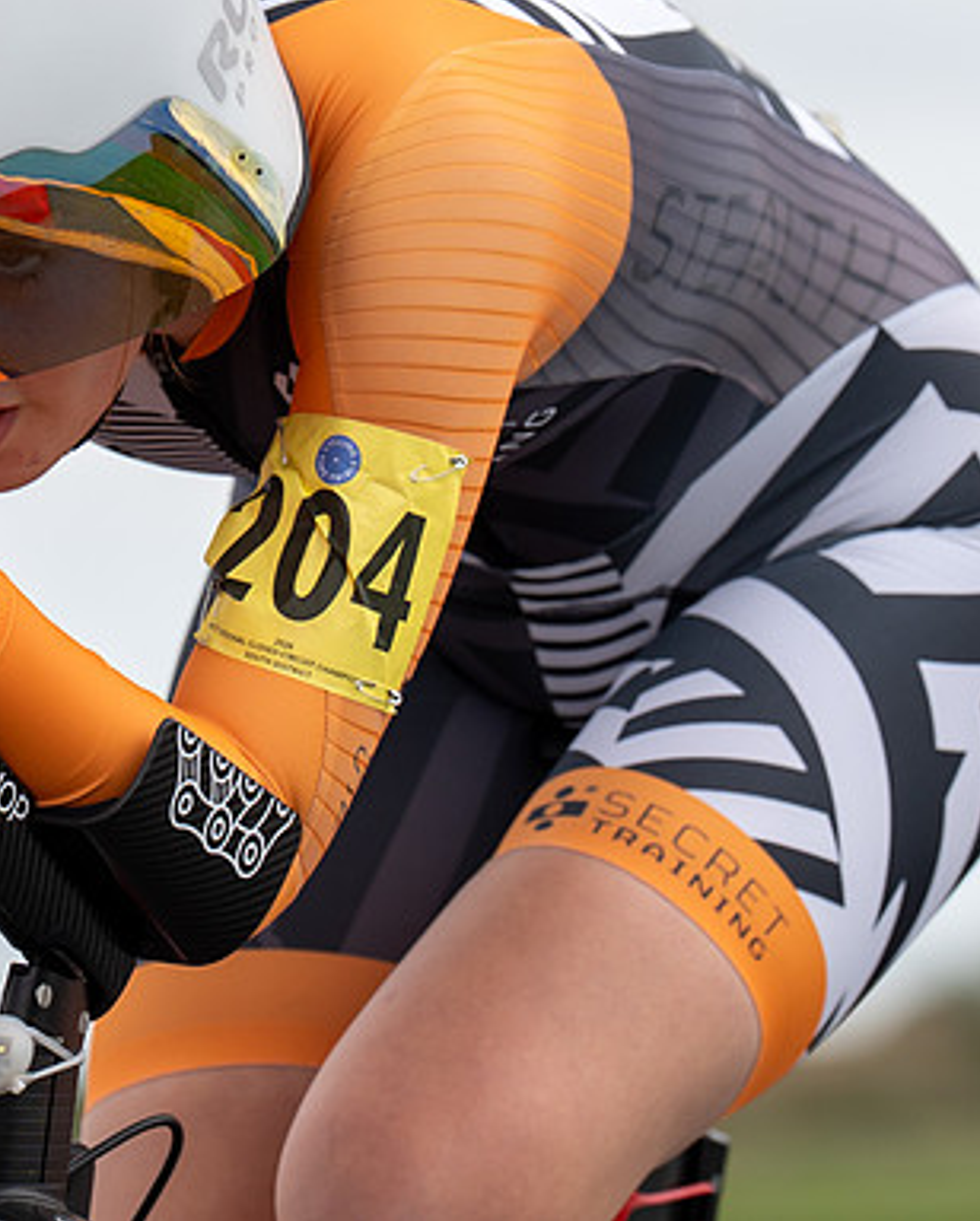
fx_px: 19149
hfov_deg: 2.9
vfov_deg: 3.7
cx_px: 234
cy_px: 793
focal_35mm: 529
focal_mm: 154
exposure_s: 1/1000
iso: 125
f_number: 3.5
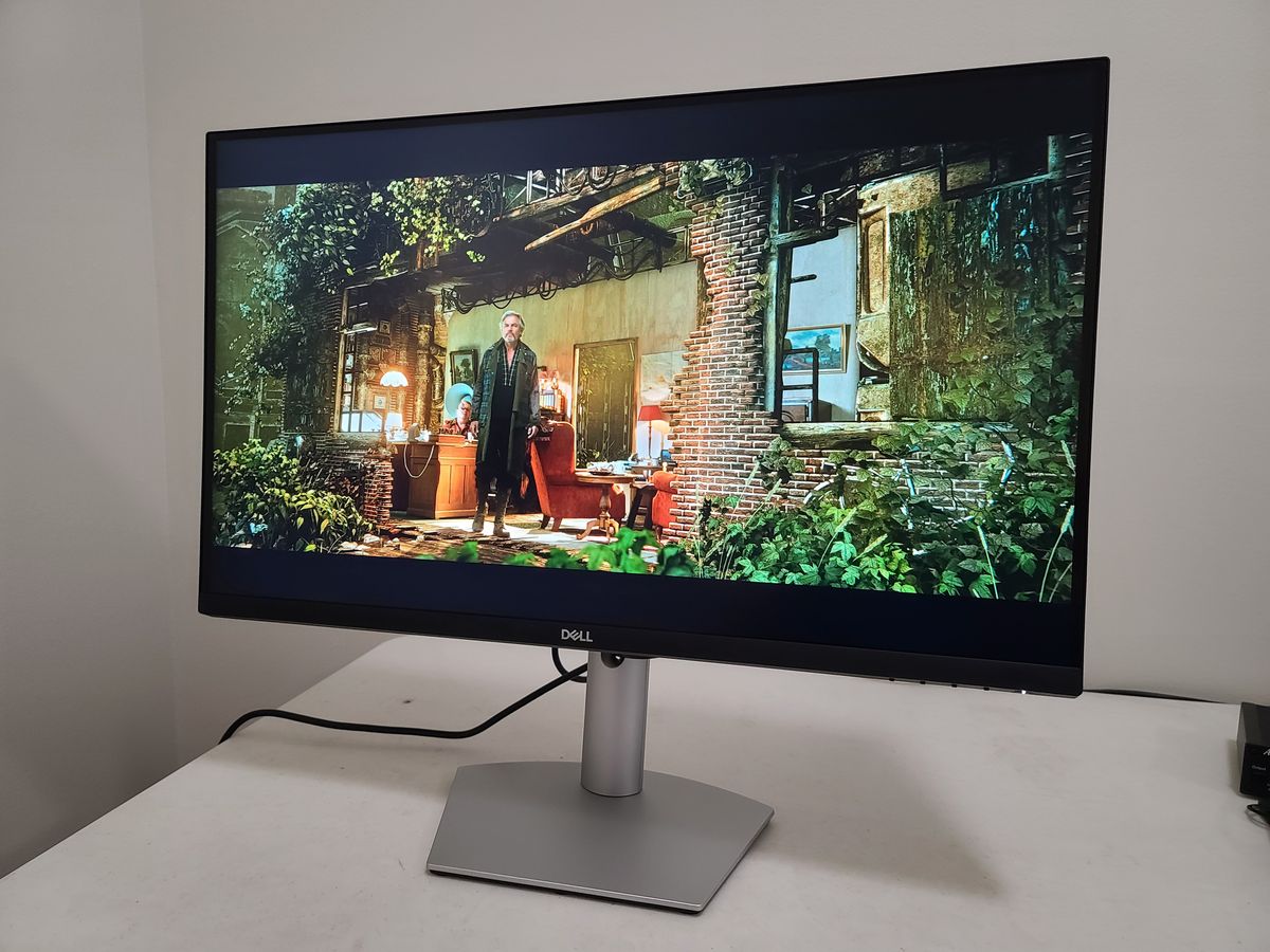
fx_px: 917
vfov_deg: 54.9
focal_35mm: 25
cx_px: 635
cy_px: 476
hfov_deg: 69.4
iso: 200
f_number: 1.8
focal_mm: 7
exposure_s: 1/39
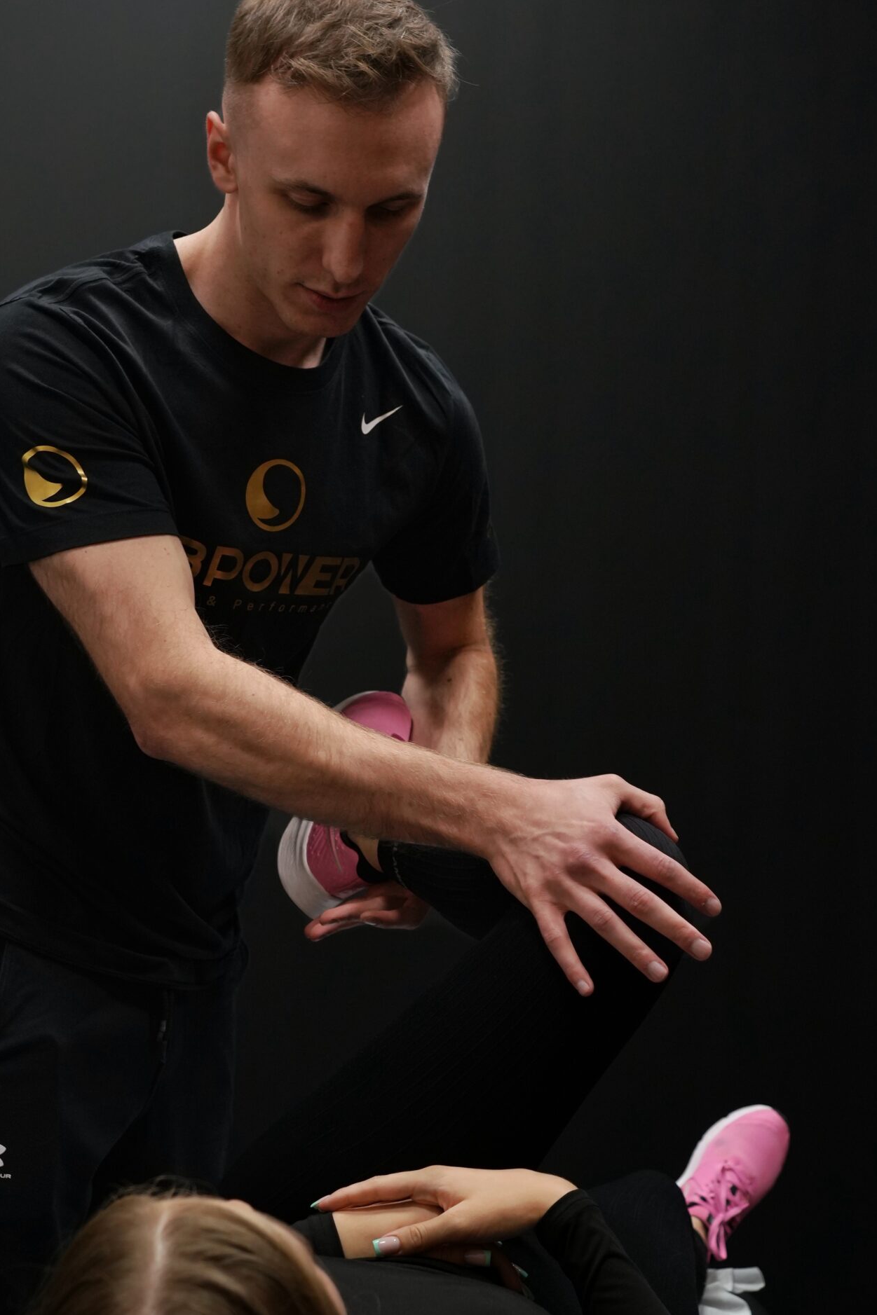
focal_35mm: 61
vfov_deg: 32.8
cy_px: 649
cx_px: 395
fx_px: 2235
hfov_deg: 22.2
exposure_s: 1/100
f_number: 3.5
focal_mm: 29.9
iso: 640
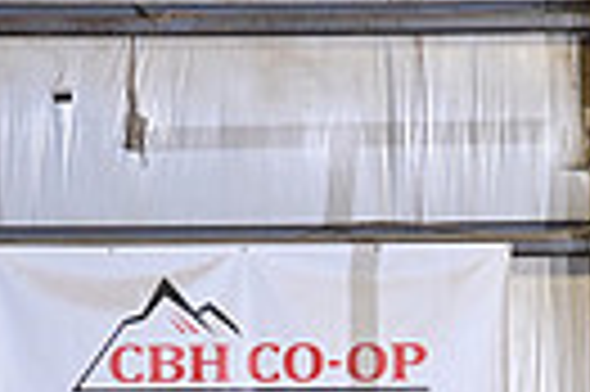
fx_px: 14502
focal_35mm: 886
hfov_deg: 2.3
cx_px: 396
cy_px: 831
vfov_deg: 1.5
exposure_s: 1/250
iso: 1600
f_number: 3.2
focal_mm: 200
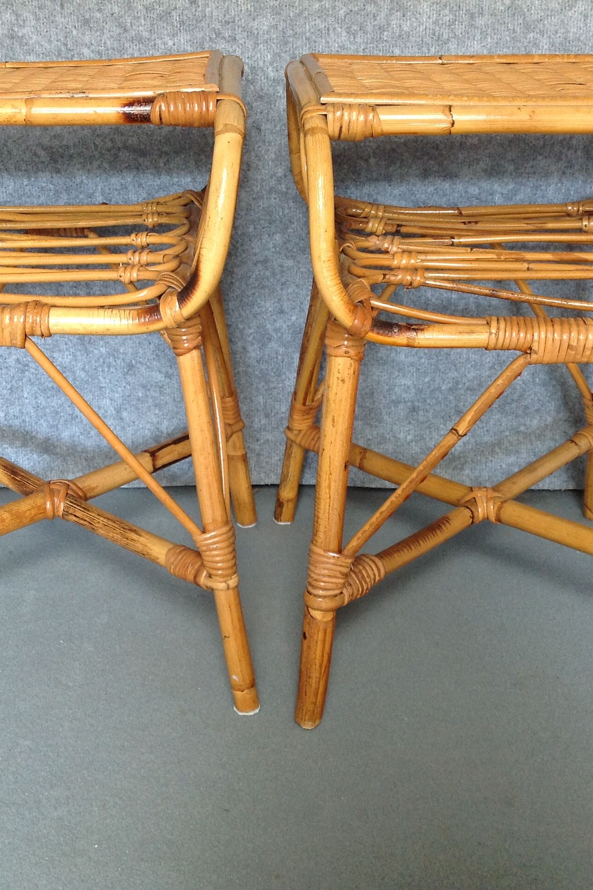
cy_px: 448
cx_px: 257
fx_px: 1211
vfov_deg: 40.3
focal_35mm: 49
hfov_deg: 27.5
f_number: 2.4
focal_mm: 4.28
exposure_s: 1/15
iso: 100
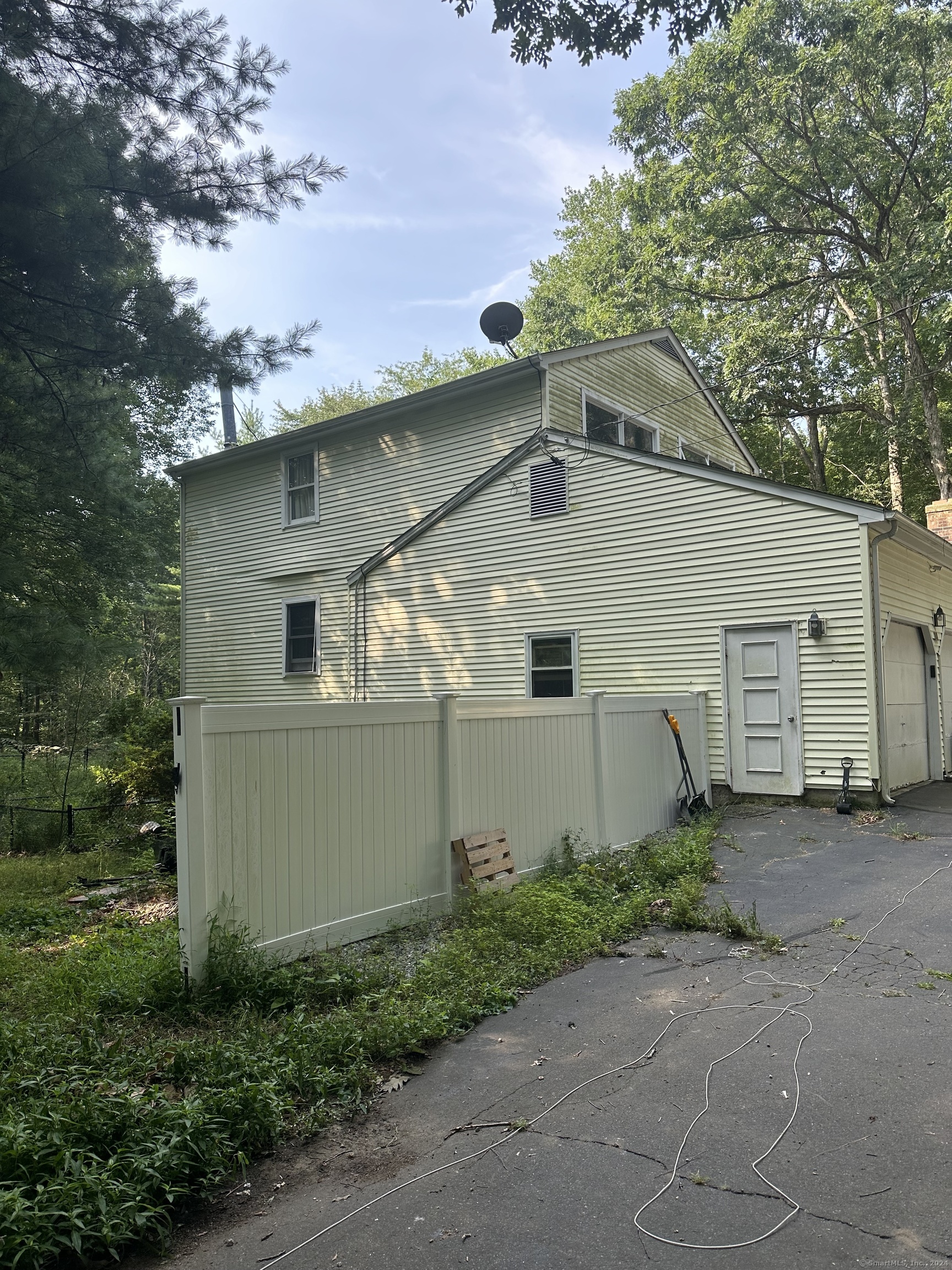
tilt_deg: +4.1
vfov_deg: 71.6
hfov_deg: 56.8
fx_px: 880
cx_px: 476
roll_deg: +1.0
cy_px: 635
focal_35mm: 24
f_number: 1.78
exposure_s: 1/740
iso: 80
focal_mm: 6.86
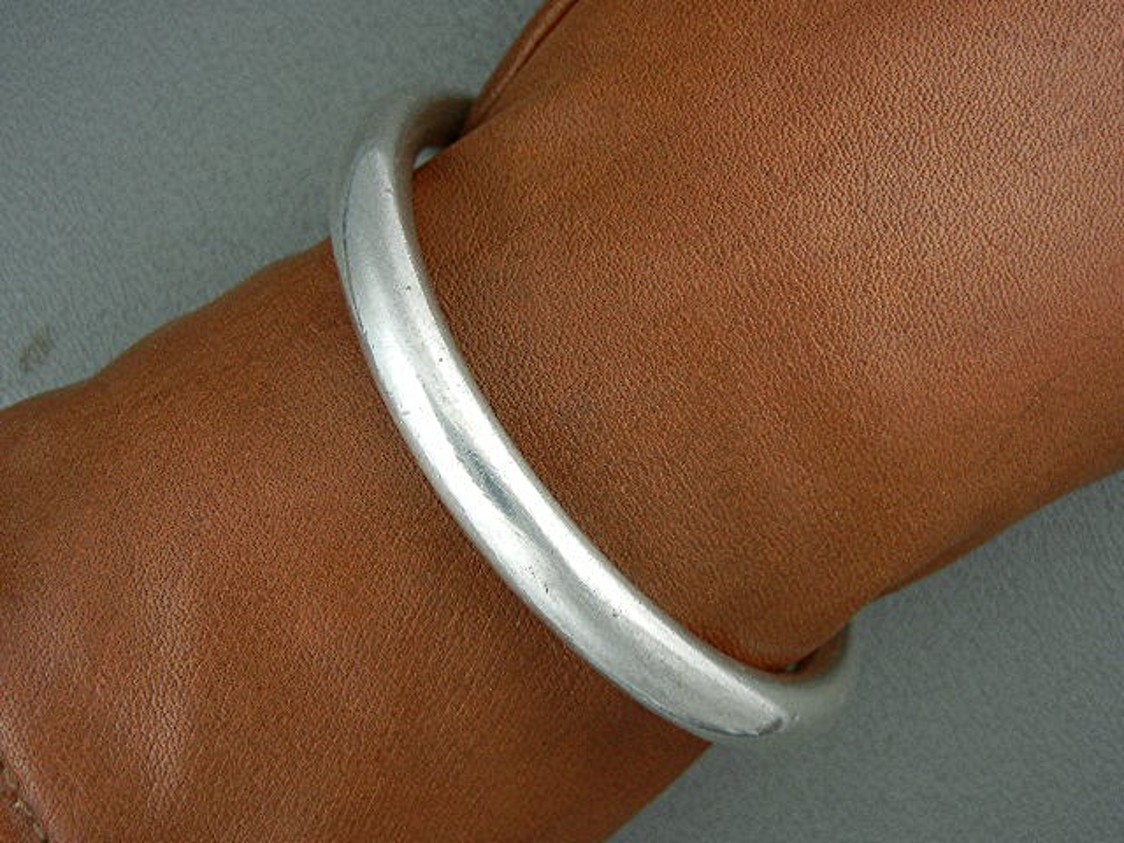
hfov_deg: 36.8
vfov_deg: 28.0
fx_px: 1688
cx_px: 562
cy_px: 422
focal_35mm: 52
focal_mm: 9.3
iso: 200
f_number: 3.9
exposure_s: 1/6.7
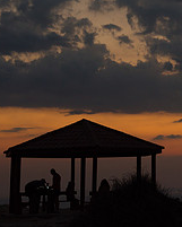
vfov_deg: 16.0
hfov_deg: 12.7
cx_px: 211
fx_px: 801
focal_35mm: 119
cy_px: 43
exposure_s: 1/25
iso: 400
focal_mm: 44
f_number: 4
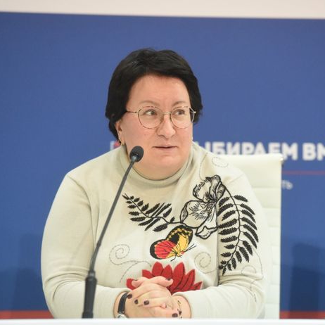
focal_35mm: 238
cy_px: 163
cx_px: 187
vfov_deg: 7.4
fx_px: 2528
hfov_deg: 7.4
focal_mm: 185
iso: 12800
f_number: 4
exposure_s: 1/500
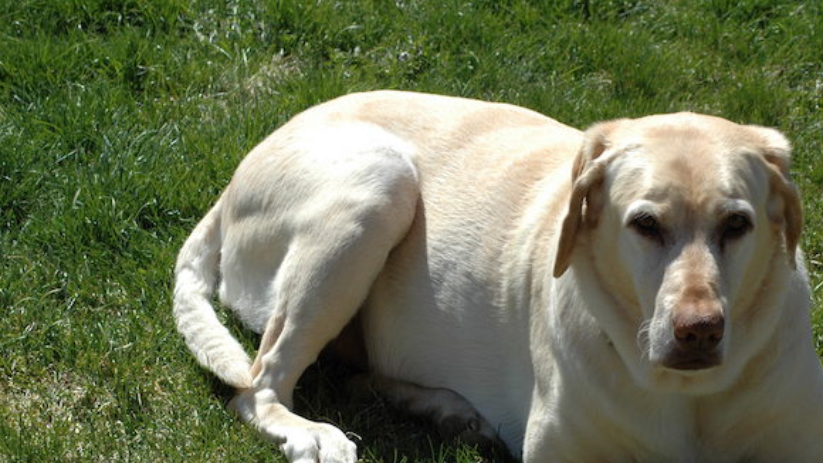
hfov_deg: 14.9
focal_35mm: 144
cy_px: 346
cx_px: 515
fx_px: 3142
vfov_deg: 8.4
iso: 200
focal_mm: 70
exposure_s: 1/320
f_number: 9
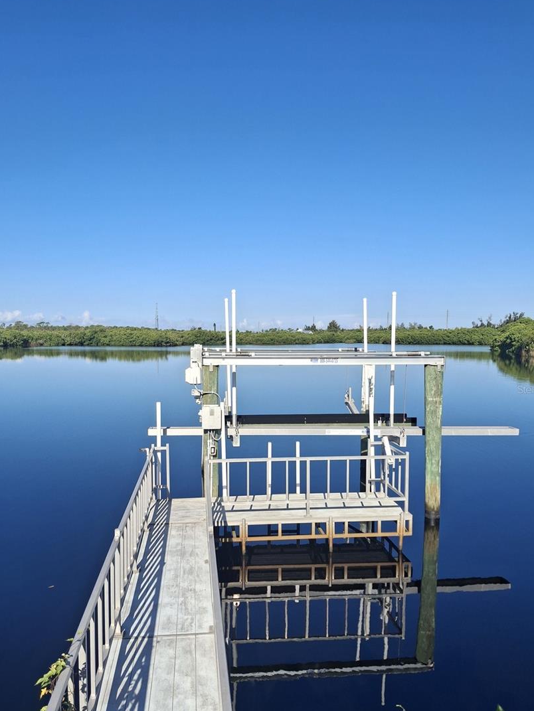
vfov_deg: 63.3
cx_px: 266
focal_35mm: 28
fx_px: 576
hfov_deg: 49.8
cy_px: 389
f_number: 1.8
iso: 32
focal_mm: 4.69
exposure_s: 1/2012
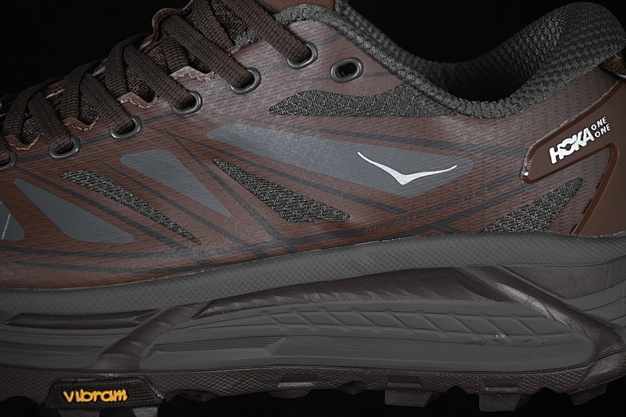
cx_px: 313
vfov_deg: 18.2
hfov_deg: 27.0
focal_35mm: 75
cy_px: 208
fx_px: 1304
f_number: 6.3
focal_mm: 50
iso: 160
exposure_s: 1/60
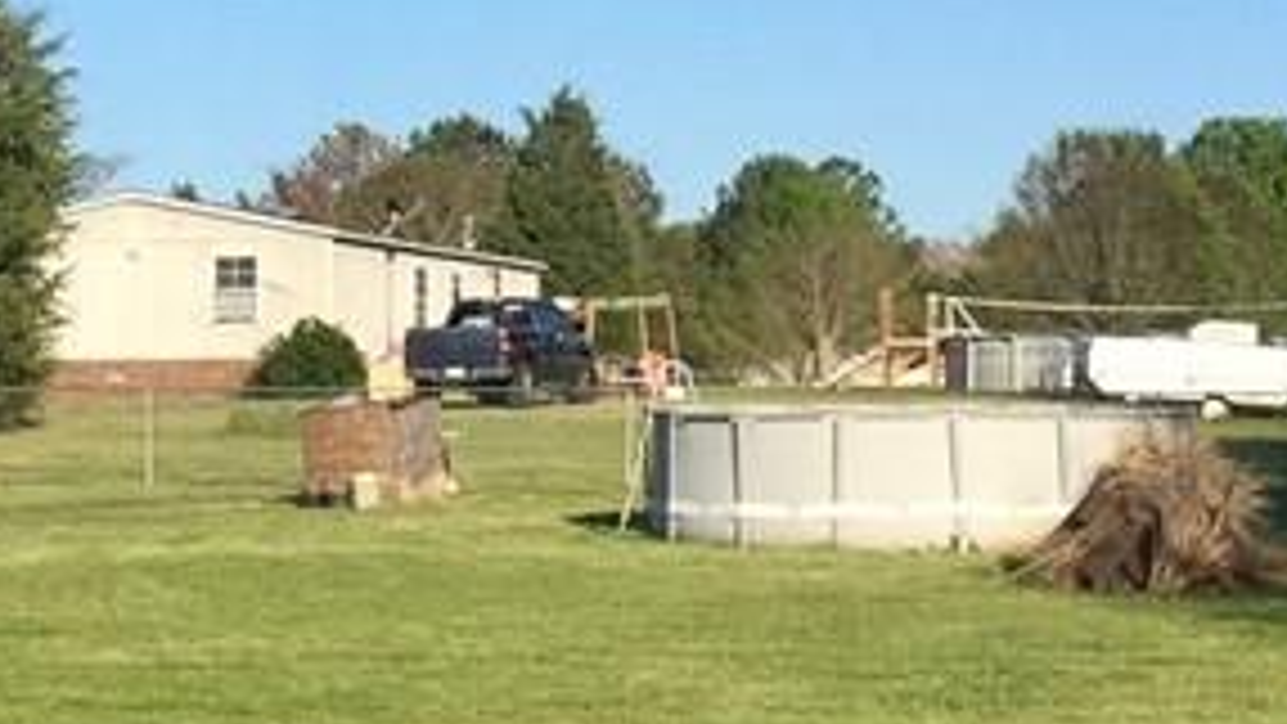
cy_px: 135
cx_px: 261
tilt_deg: +5.3
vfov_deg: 10.7
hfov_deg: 18.8
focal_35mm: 113
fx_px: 3857
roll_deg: -1.3
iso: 32
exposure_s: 1/2083
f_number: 2.2
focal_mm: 4.15
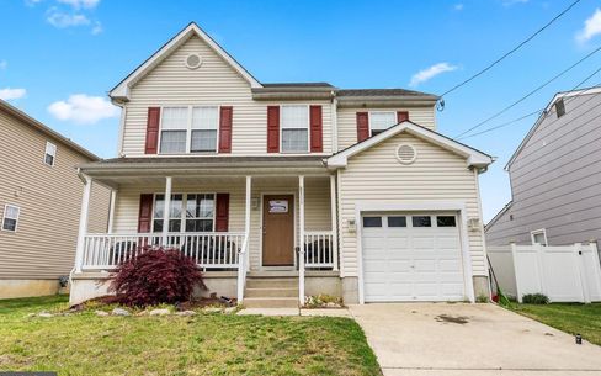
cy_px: 187
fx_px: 377
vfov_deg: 53.0
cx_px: 298
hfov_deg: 77.2
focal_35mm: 23
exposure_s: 1/320
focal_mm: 22
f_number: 8
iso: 1000
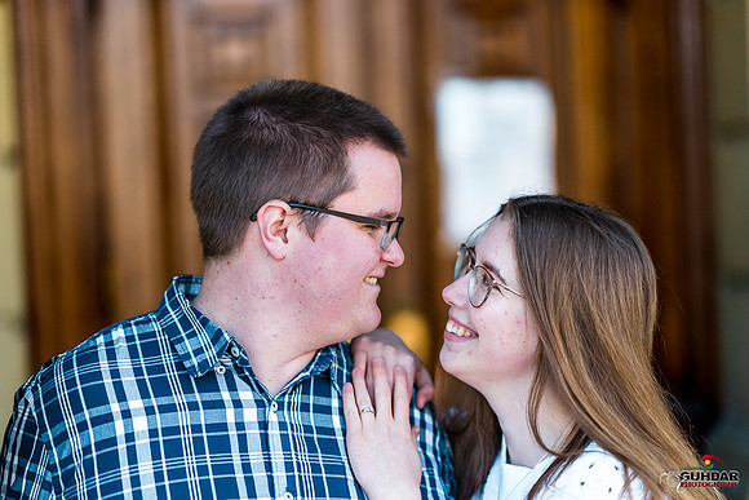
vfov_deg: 16.1
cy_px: 250
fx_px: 1769
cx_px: 374
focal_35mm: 85
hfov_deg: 23.9
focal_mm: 85
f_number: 1.4
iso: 250
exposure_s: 1/1600
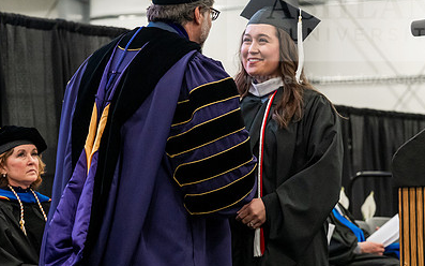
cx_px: 195
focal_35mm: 128
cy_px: 101
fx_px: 1482
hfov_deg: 16.3
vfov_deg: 10.2
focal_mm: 86
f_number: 5
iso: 6400
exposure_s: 1/250
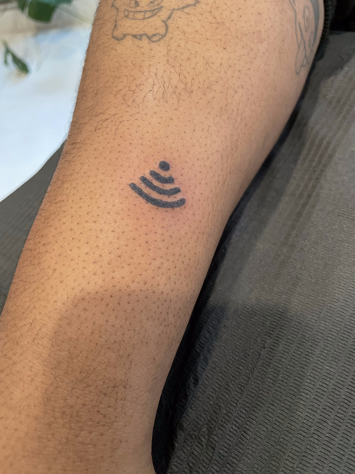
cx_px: 178
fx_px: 356
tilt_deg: -53.7
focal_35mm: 26
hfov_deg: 53.1
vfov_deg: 67.3
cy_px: 237
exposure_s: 1/60
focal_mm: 4.2
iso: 320
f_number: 1.6
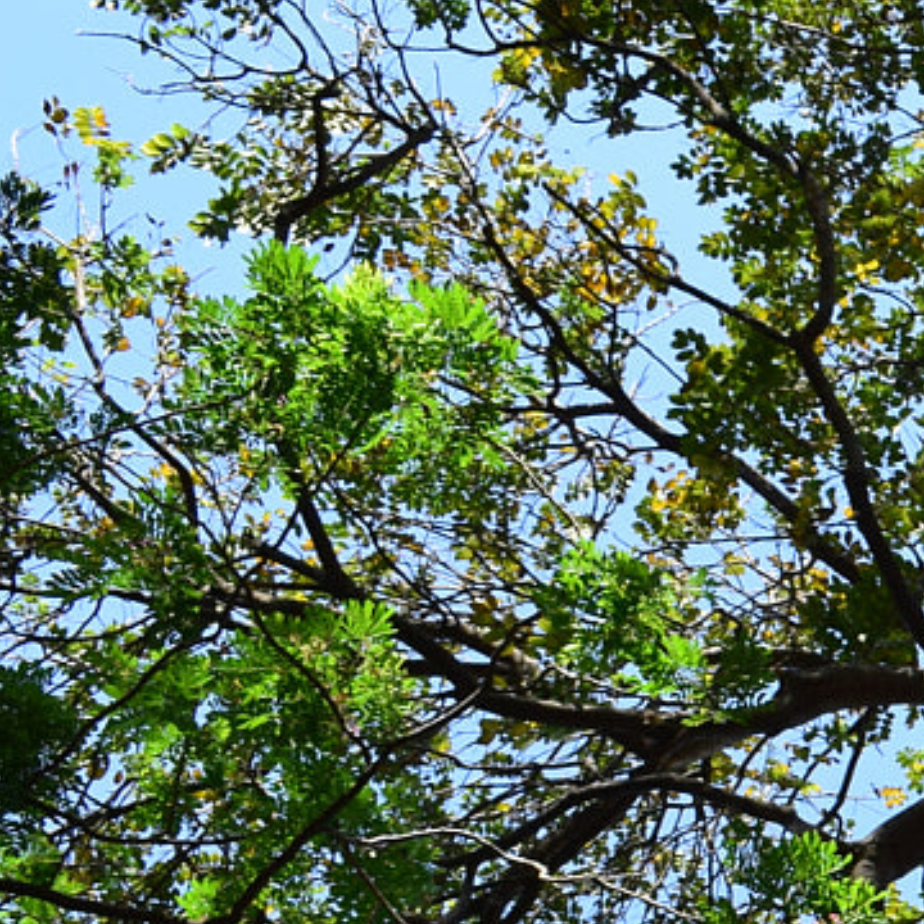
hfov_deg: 10.3
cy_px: 1096
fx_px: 4617
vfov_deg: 11.2
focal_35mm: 153
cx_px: 2030
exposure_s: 1/200
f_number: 10
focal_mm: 27
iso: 400
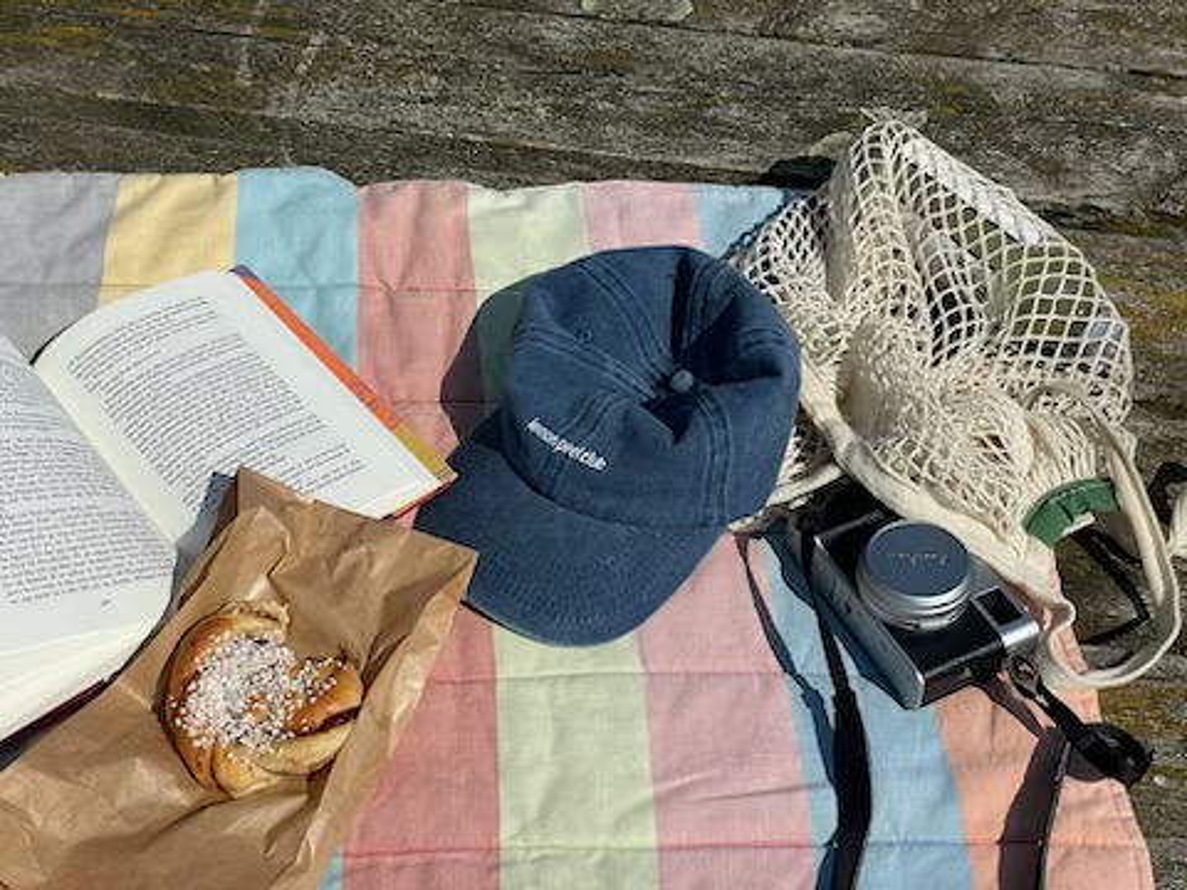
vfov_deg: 28.0
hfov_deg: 36.8
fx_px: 1783
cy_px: 445
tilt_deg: -48.5
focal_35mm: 52
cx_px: 594
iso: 25
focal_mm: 6
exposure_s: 1/5319
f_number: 2
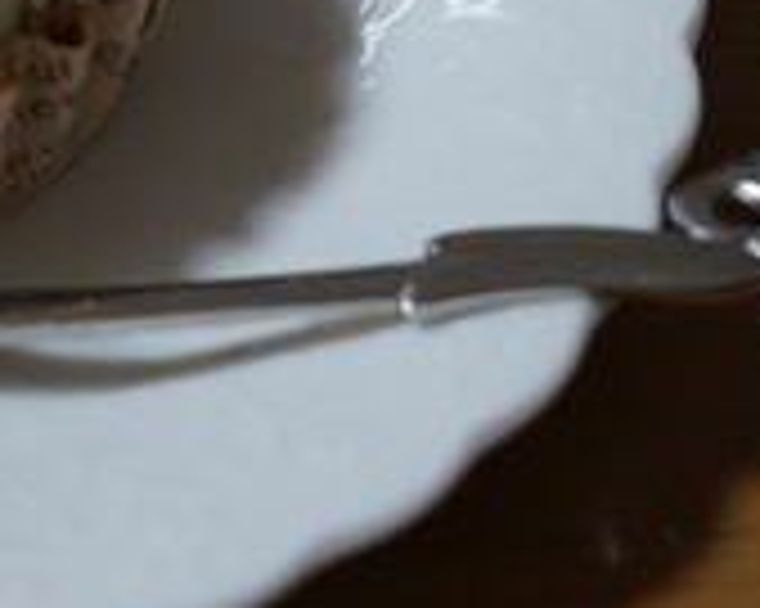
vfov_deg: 9.2
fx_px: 3754
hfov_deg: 11.3
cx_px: -234
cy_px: -32
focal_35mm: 167
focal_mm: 50
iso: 640
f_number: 5.6
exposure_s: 1/50
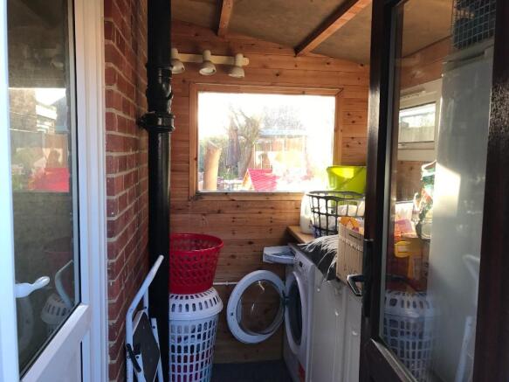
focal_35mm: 28
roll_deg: -0.8
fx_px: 412
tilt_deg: -5.0
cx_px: 254
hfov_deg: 63.5
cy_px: 191
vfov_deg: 49.7
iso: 20
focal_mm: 3.99
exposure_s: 1/90
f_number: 1.8
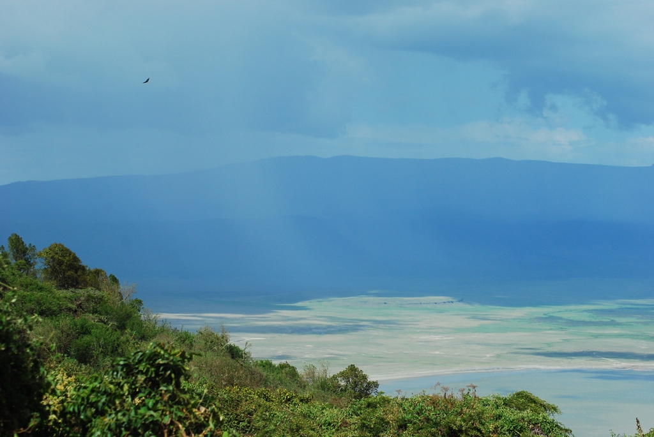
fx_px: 1909
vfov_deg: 13.1
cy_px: 218
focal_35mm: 105
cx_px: 327
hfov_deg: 19.4
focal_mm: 70
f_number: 7.1
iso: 200
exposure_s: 1/800
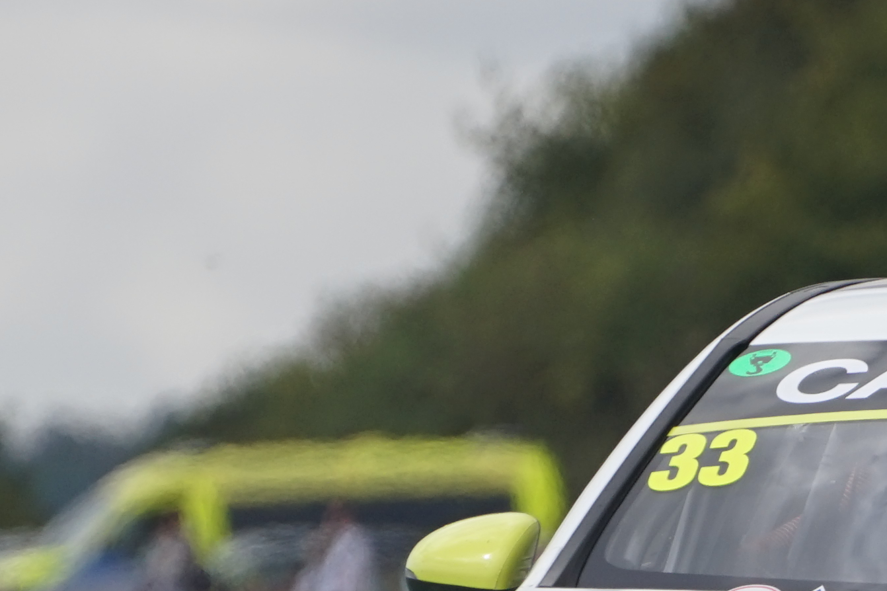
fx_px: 44065
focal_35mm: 1789
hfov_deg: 1.2
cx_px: 1128
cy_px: 766
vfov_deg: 0.8
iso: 200
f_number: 5.6
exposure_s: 1/1000
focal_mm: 400
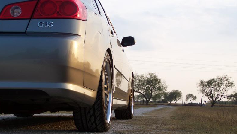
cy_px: 81
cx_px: 118
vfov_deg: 16.3
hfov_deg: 28.6
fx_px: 465
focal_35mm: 74
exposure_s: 1/320
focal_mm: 11.2
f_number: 3.2
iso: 64
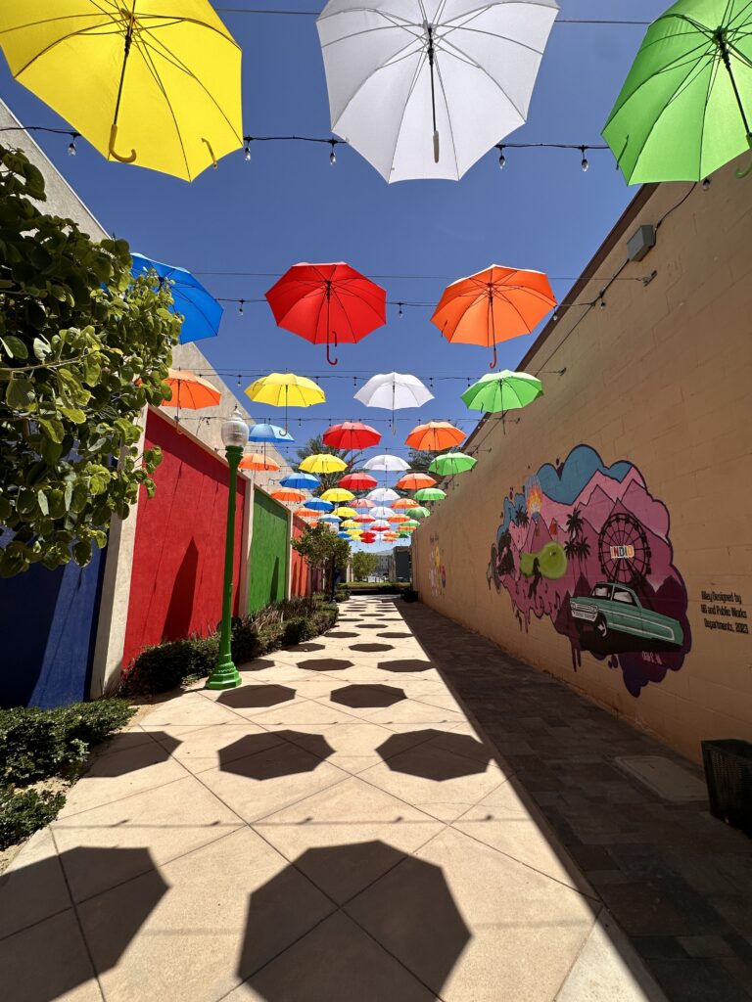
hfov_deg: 85.7
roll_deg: +0.0
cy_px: 501
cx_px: 376
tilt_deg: +10.8
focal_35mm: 14
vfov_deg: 102.1
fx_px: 406
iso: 50
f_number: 2.2
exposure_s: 1/2817
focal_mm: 2.22
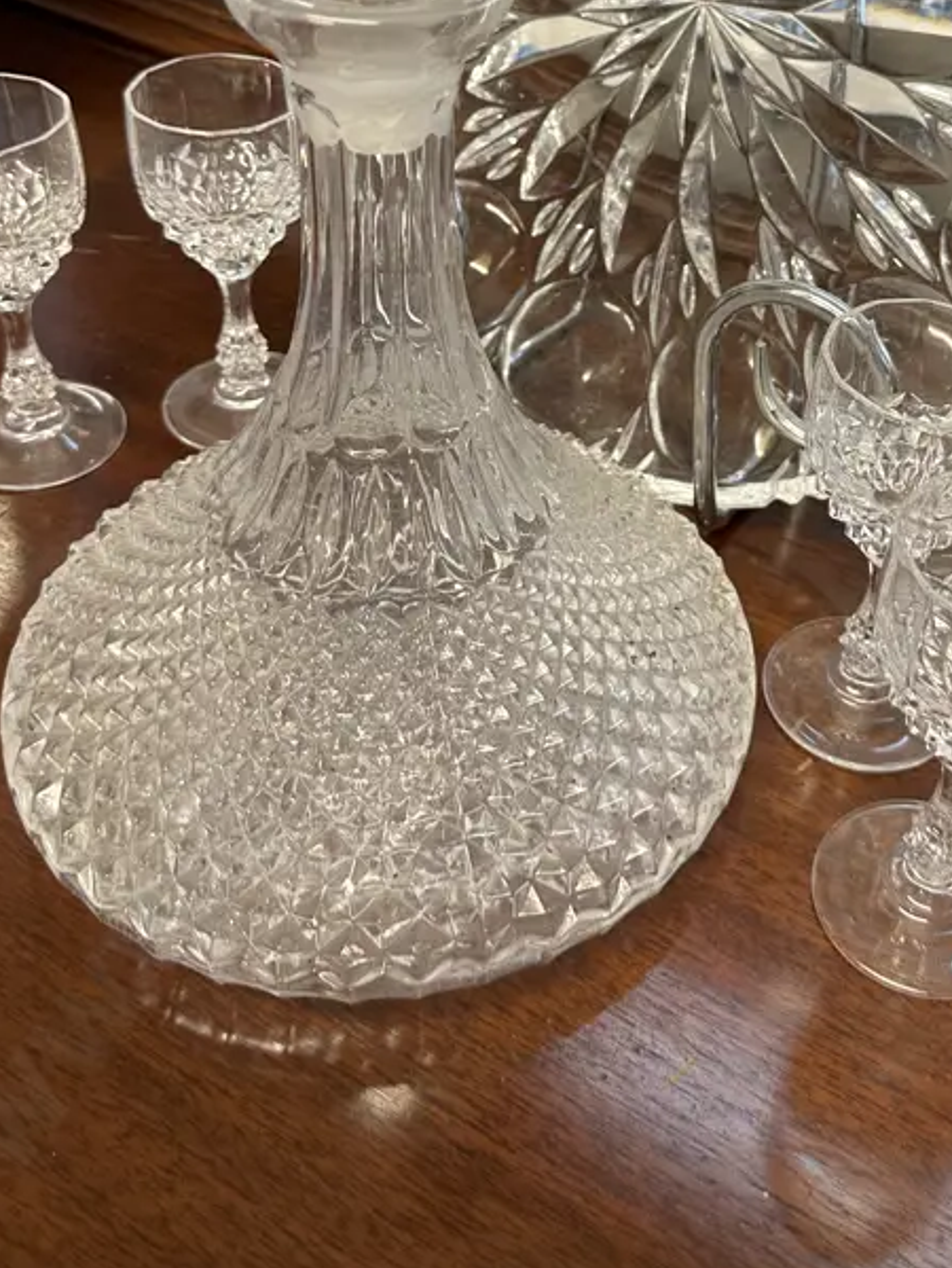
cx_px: 628
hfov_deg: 34.9
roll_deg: -4.0
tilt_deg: -33.4
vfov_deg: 44.0
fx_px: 1502
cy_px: 296
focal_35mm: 41
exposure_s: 1/50
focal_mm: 6.86
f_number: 1.78
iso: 125
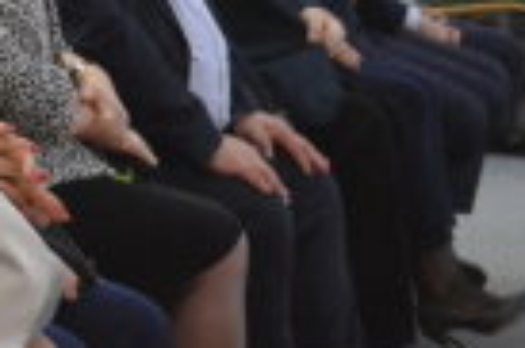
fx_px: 4206
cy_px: -61
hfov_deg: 7.0
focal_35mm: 289
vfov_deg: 4.7
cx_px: -312
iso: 3200
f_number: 5.6
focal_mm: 55
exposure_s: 1/20
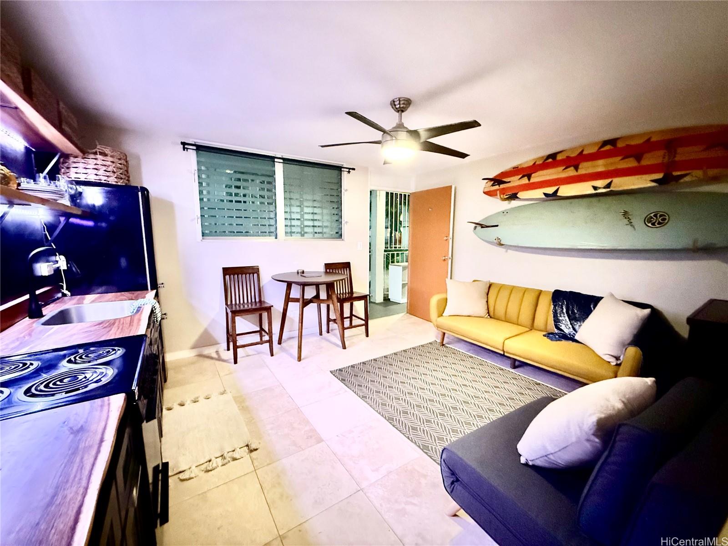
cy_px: 273
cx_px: 364
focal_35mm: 14
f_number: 2.2
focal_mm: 2.22
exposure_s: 1/40
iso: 1600
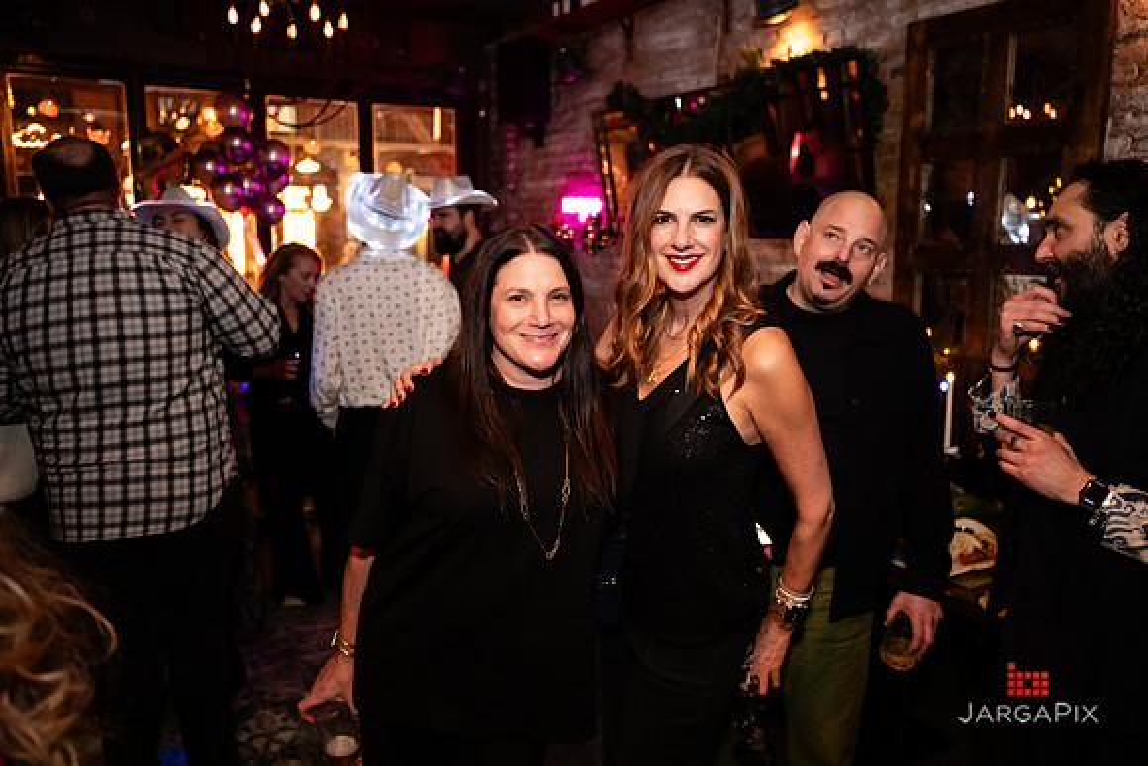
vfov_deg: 47.5
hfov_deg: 66.8
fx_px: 871
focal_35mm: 27
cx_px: 574
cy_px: 383
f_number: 2.8
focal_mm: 27
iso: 3200
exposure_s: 1/100
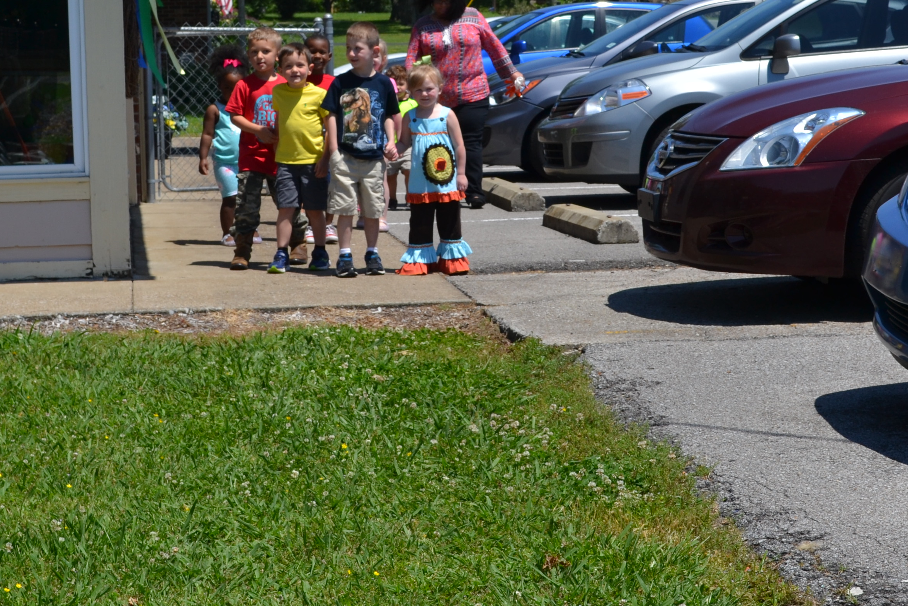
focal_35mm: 100
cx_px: 527
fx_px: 2522
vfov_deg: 13.7
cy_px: 196
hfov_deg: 20.4
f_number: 9
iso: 100
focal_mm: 34
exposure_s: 1/320
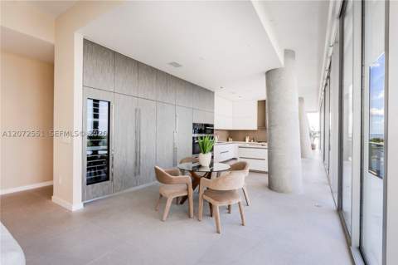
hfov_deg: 95.0
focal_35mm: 16
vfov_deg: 71.9
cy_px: 132
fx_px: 182
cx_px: 199
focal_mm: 11
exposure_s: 1/40
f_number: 9
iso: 250
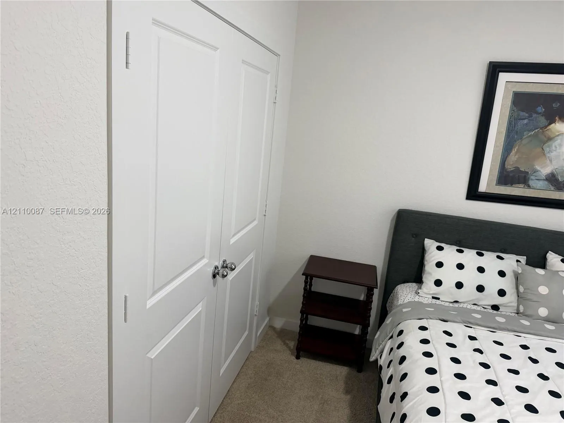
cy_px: 212
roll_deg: -4.0
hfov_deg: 71.6
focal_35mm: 24
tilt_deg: -13.1
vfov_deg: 56.8
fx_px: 391
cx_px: 282
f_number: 1.78
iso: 200
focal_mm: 6.76
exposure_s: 1/110
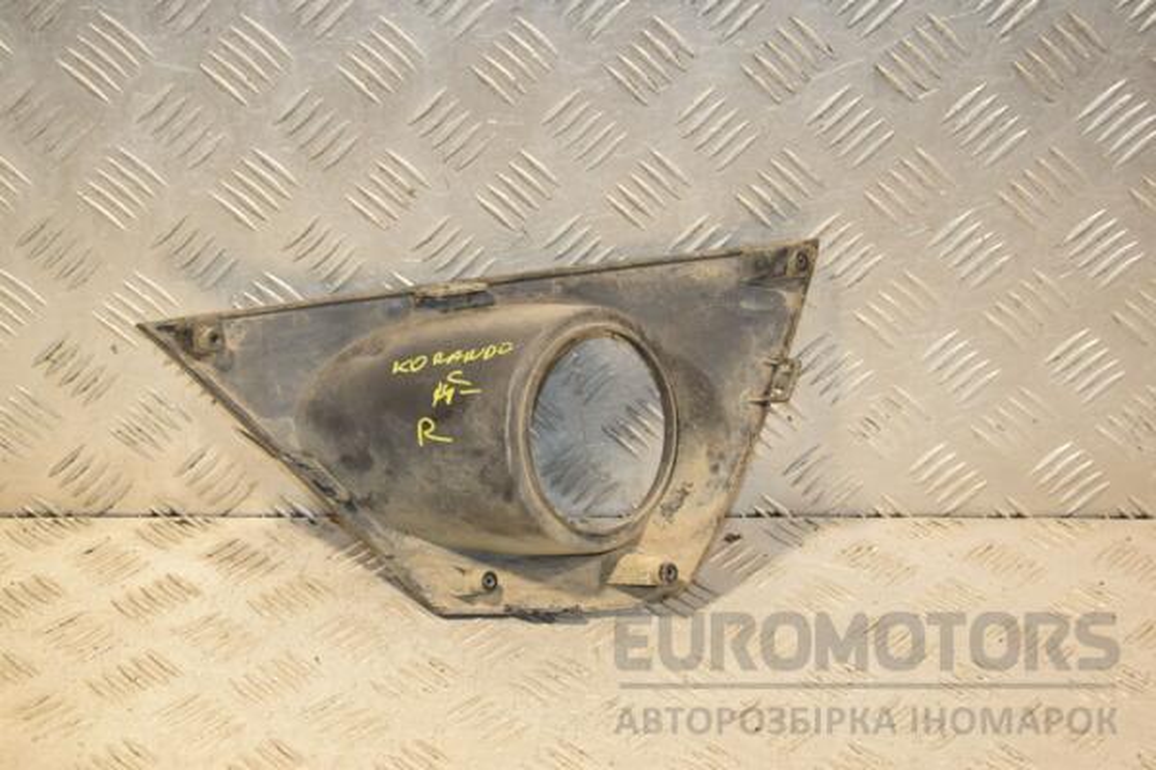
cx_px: 578
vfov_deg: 20.2
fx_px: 2167
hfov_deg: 29.9
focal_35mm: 68
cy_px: 385
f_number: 6.3
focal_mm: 45
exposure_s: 1/200
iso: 800
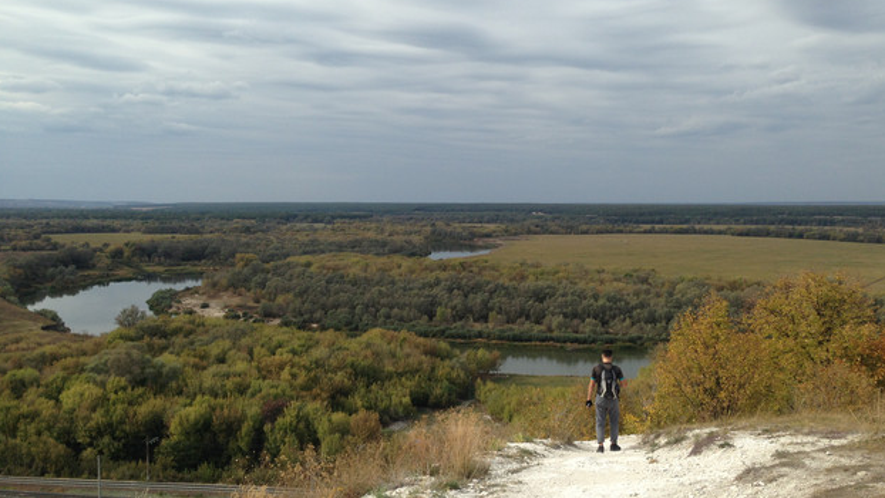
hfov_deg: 54.0
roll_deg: +0.8
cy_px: 252
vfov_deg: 32.0
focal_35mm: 37
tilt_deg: -4.6
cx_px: 450
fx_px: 868
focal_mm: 4.12
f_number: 2.4
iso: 50
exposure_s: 1/1391
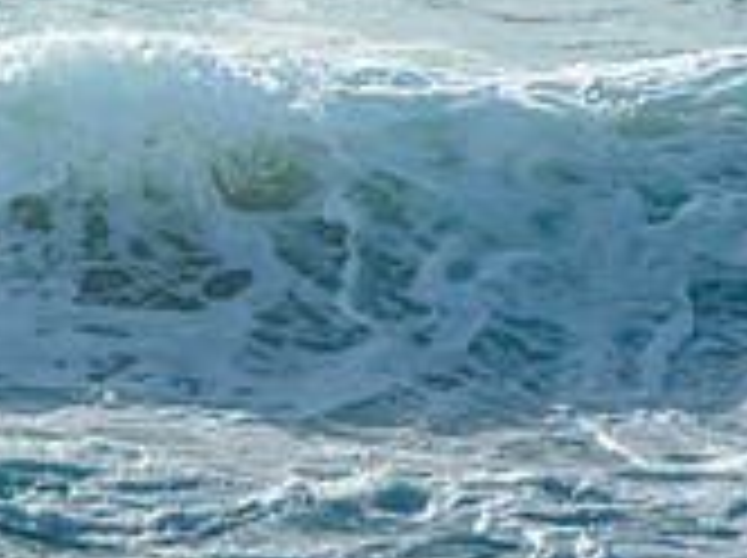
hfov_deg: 1.2
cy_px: -232
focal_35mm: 1650
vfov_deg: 0.9
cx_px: -754
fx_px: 35555
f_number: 9
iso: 200
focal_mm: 400
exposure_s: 1/1600
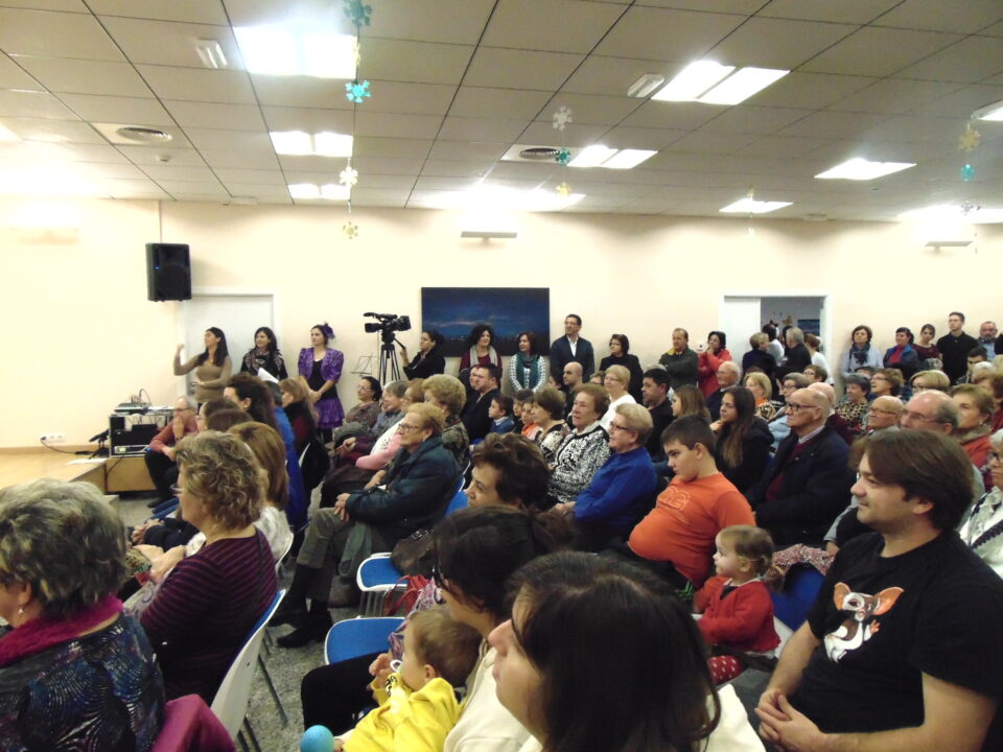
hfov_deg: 69.4
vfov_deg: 54.9
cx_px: 502
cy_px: 376
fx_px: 724
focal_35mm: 25
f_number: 7.7
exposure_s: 1/20
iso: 640
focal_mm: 4.5
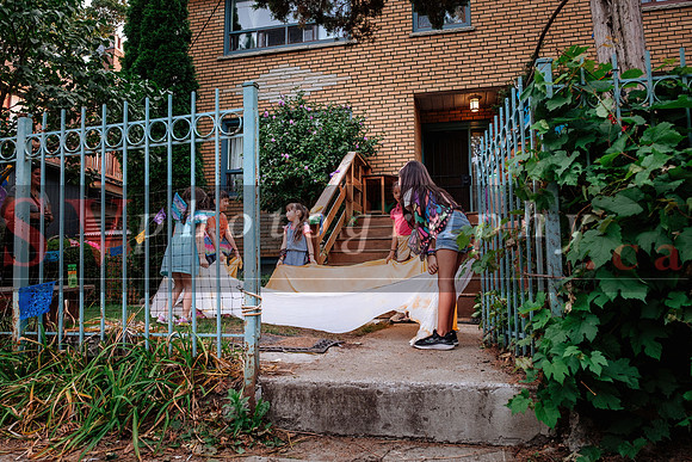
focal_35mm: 28
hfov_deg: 66.2
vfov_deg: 47.0
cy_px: 231
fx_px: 531
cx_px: 358
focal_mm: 17
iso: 800
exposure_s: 1/250
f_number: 4
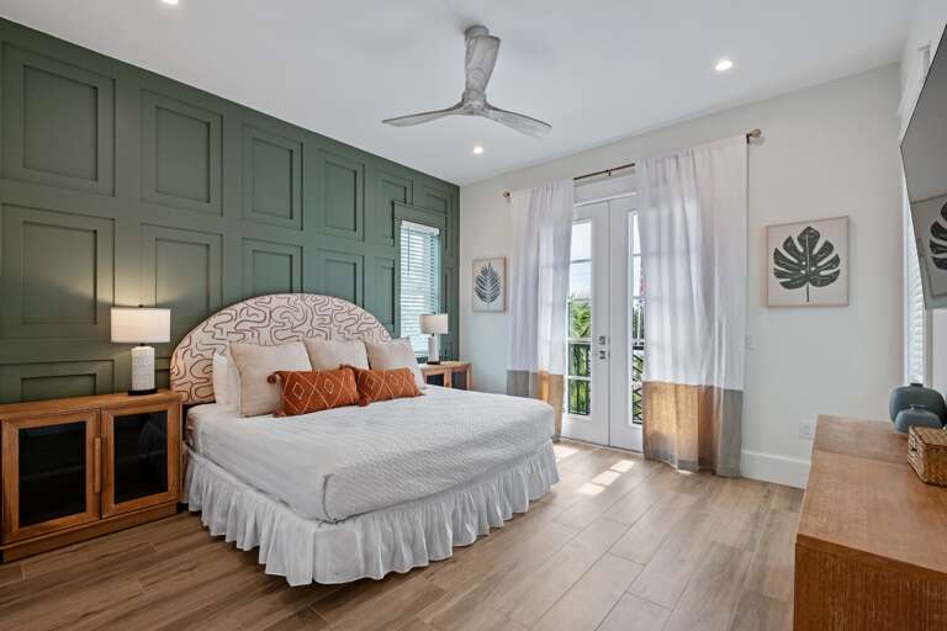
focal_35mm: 15
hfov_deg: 100.4
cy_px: 316
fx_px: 395
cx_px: 474
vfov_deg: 77.3
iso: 640
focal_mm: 10
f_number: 6.4
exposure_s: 1/80
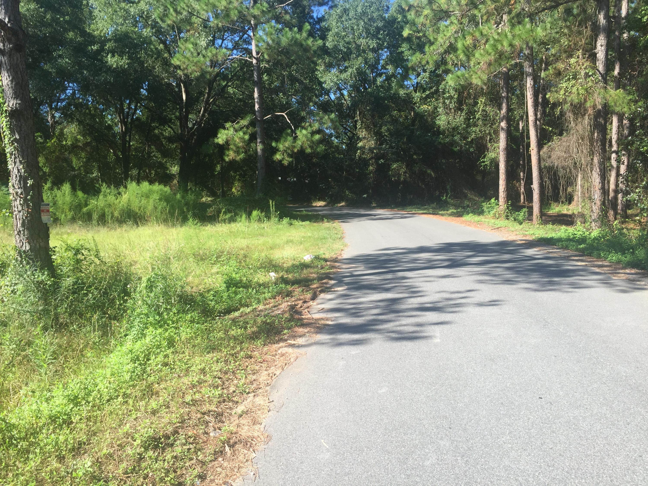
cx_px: 324
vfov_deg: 48.2
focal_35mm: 29
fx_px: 543
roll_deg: +1.0
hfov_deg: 61.7
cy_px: 243
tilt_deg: -5.0
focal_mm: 4.15
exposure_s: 1/581
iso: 32
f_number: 2.2
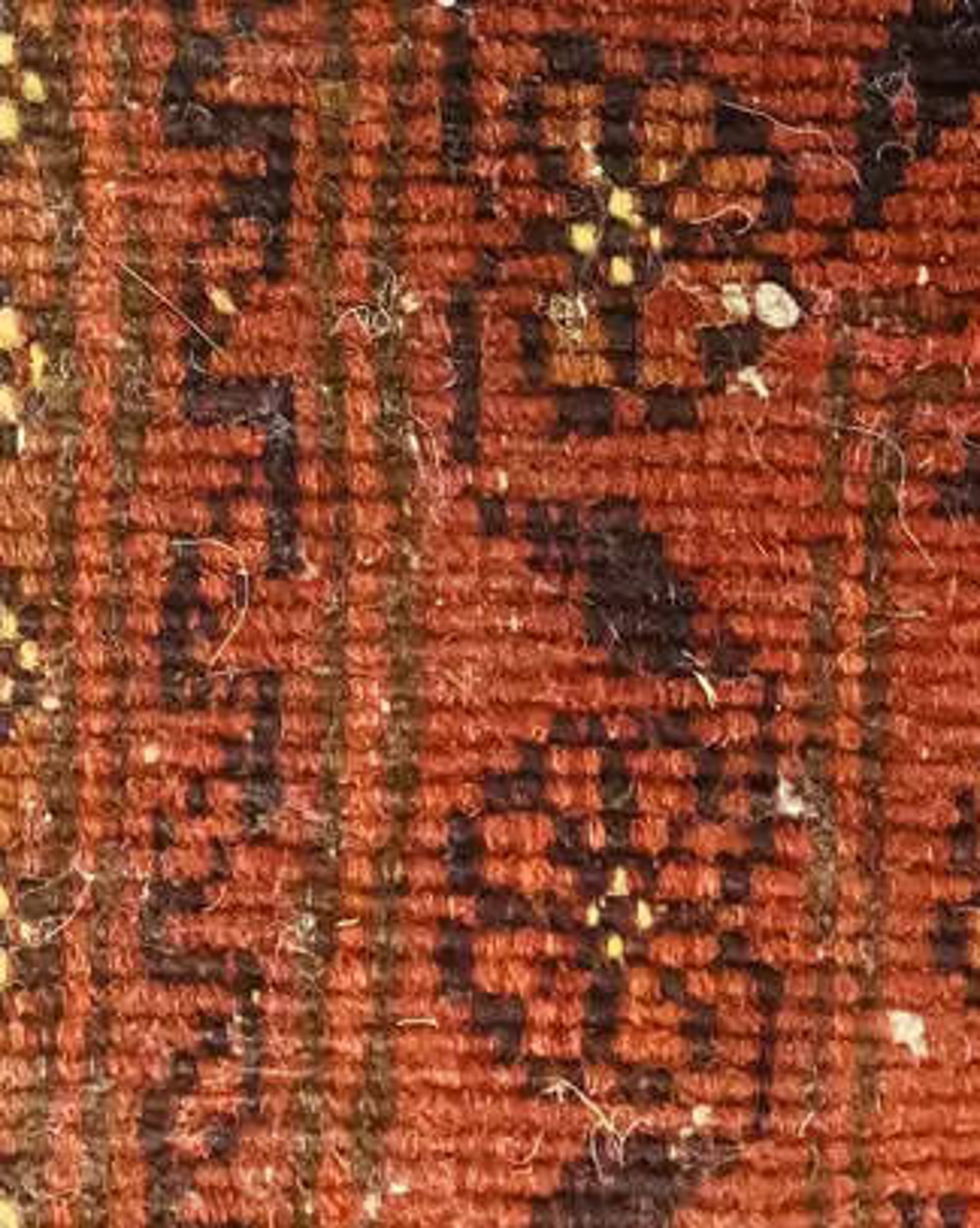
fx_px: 2505
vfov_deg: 25.3
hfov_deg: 20.8
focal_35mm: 69
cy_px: -169
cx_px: -169
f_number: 1.8
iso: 320
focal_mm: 3.99
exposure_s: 1/50
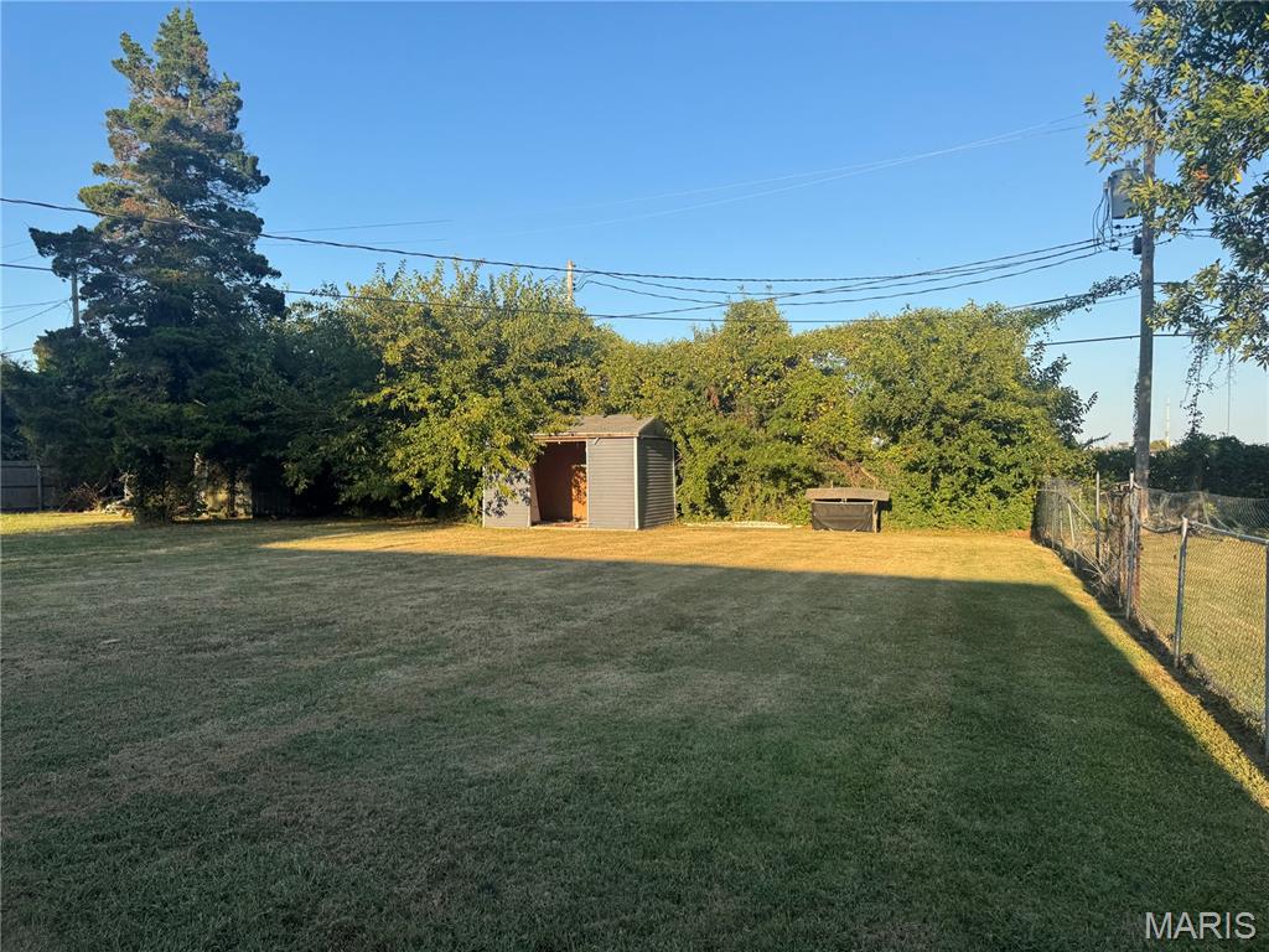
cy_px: 476
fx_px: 880
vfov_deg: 56.8
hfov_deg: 71.6
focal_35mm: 24
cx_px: 634
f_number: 1.78
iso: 80
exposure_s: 1/1818
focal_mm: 6.76
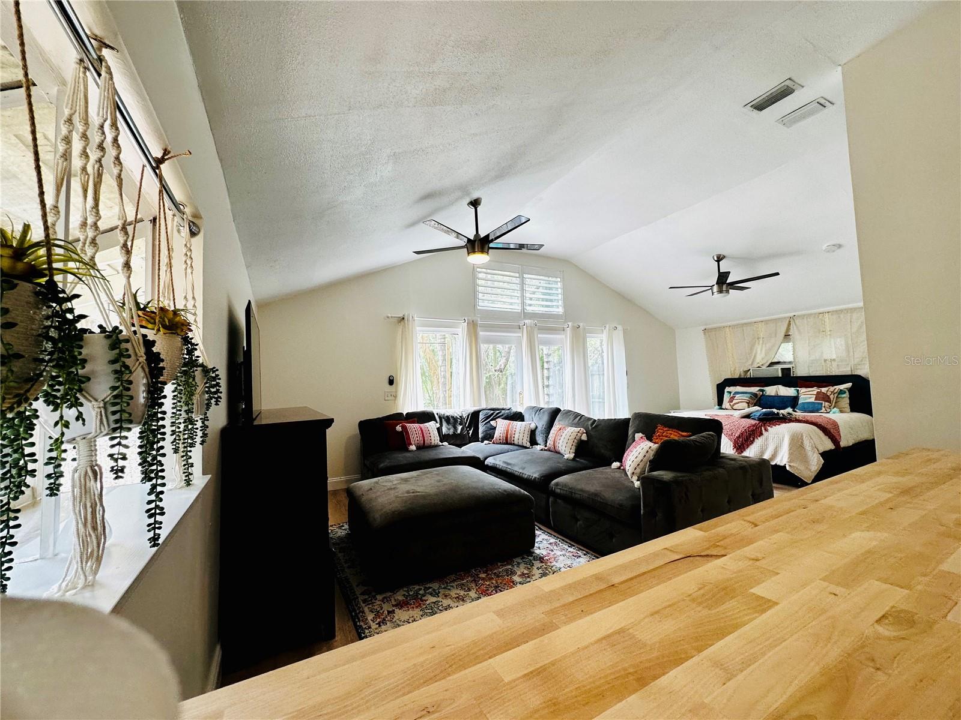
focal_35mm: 14
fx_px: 389
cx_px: 480
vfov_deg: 85.7
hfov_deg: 102.1
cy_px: 360
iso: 80
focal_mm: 2.22
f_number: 2.2
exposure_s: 1/120
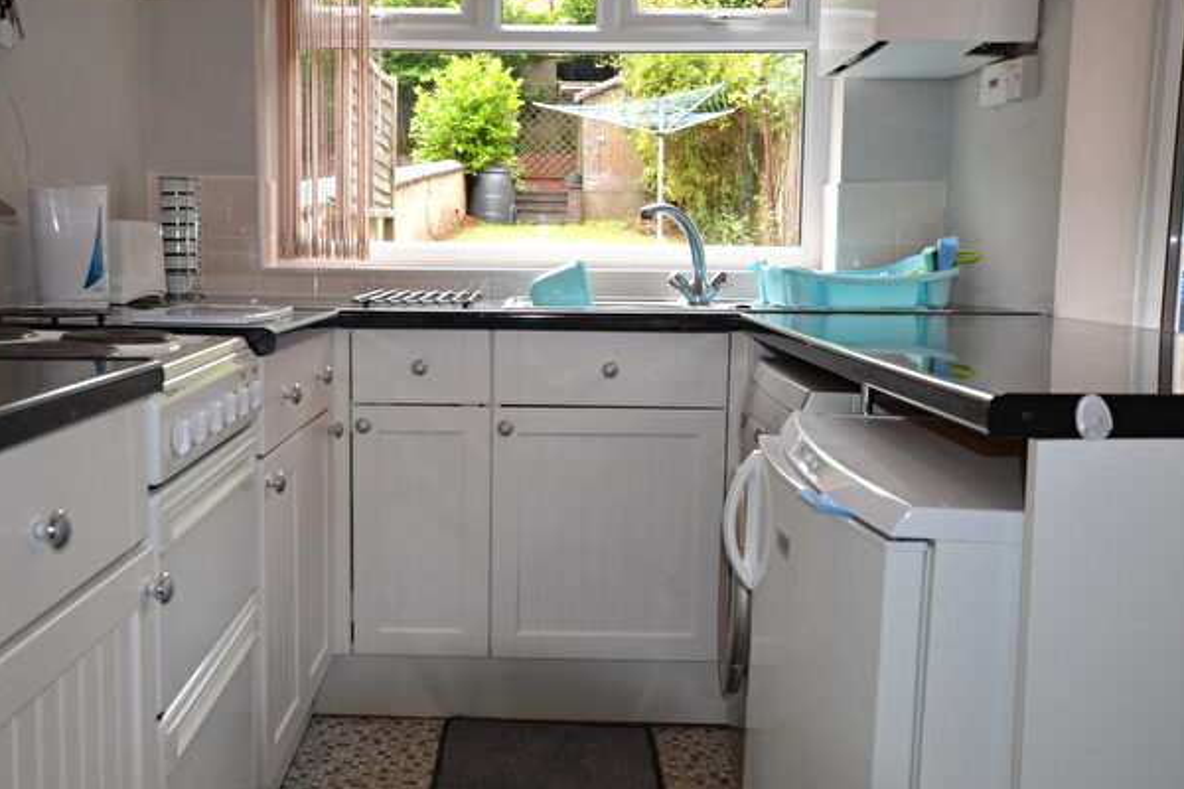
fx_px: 1151
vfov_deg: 37.8
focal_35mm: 35
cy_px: 384
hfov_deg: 54.3
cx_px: 513
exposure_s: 1/125
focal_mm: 20
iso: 360
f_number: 4
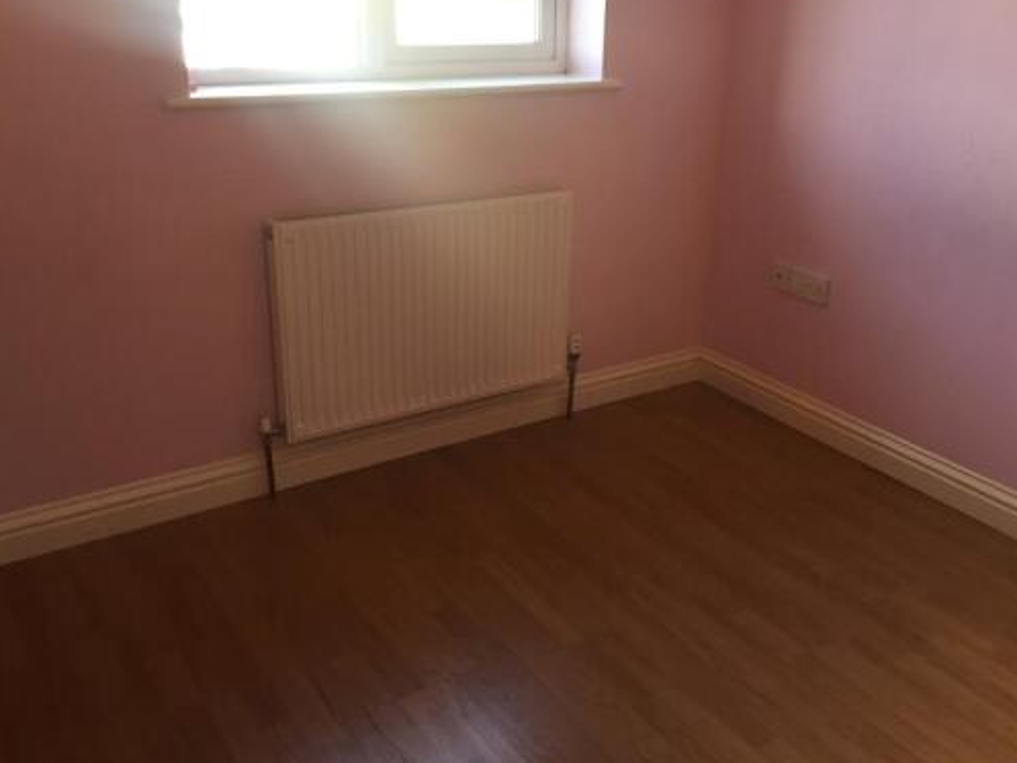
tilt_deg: -22.1
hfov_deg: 53.8
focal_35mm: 34
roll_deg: -2.9
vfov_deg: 41.8
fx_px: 999
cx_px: 574
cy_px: 351
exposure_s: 1/33
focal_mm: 4.15
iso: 40
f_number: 2.2
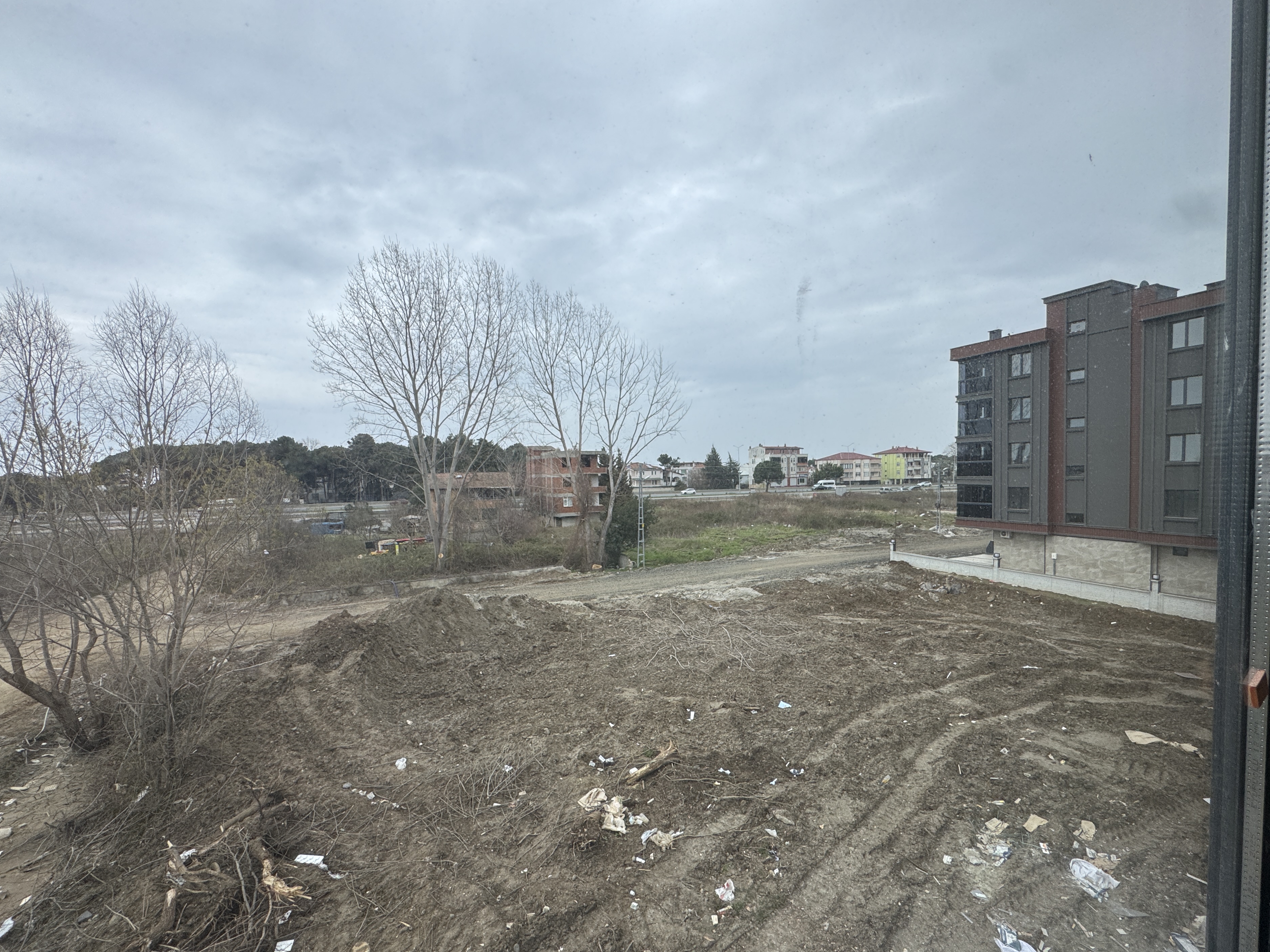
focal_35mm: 15
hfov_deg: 98.1
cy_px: 498
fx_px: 550
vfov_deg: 81.7
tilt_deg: -2.0
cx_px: 654
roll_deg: +2.1
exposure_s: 1/552
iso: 40
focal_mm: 2.22
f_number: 2.2
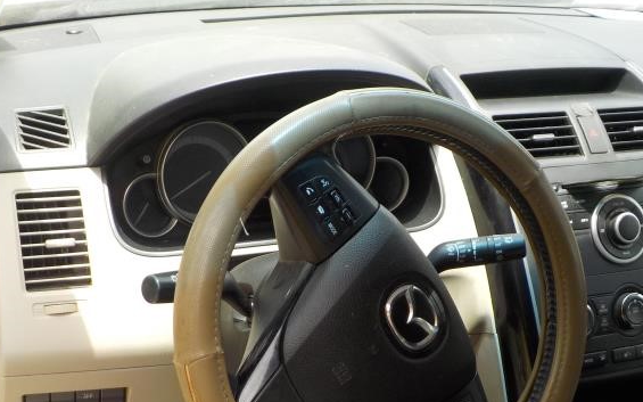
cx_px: 315
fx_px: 788
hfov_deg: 44.4
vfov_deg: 28.5
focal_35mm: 45
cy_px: 257
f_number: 3.3
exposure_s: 1/200
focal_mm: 4.1
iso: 125
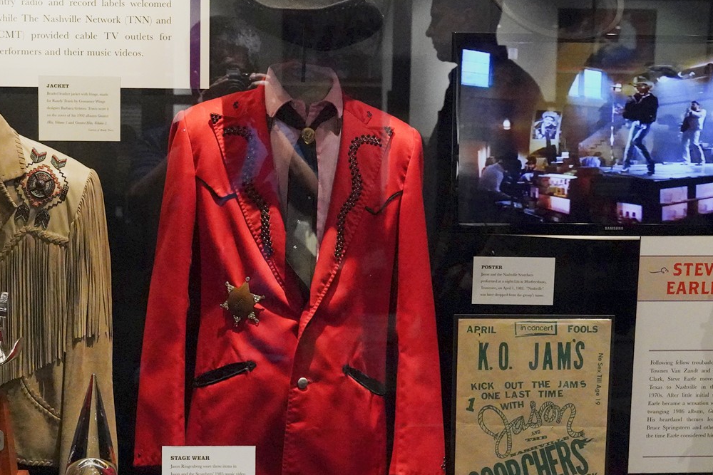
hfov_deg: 29.6
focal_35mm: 68
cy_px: 278
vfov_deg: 20.0
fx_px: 1347
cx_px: 294
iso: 16000
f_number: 5
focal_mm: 34
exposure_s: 1/80
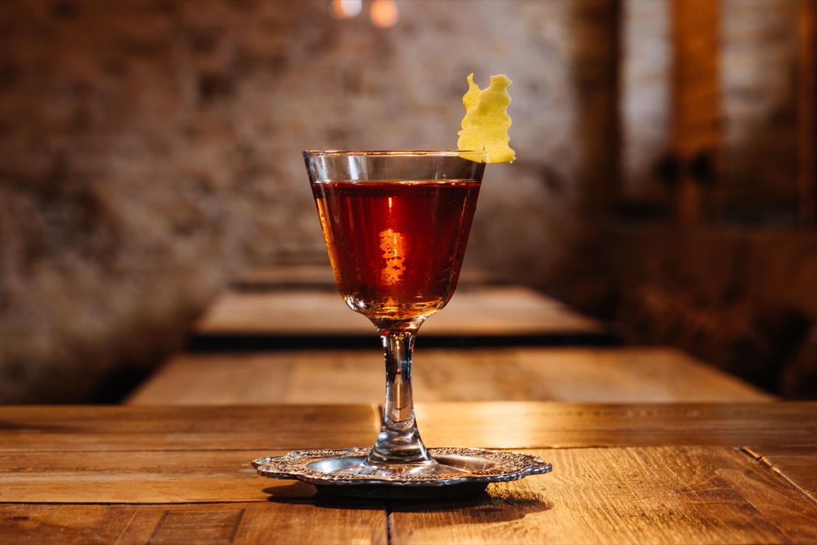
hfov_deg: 19.4
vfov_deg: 13.1
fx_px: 2384
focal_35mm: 105
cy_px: 272
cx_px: 408
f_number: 14
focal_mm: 105
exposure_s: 2
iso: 64
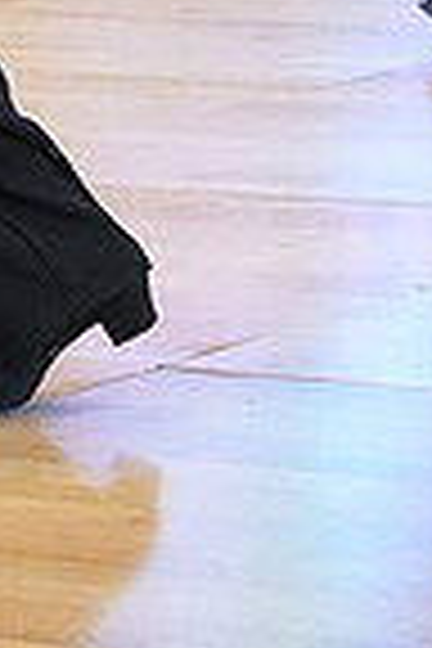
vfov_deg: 7.1
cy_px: -603
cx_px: -362
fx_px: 5058
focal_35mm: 281
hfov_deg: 4.8
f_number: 4.5
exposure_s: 1/400
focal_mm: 70
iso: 12800
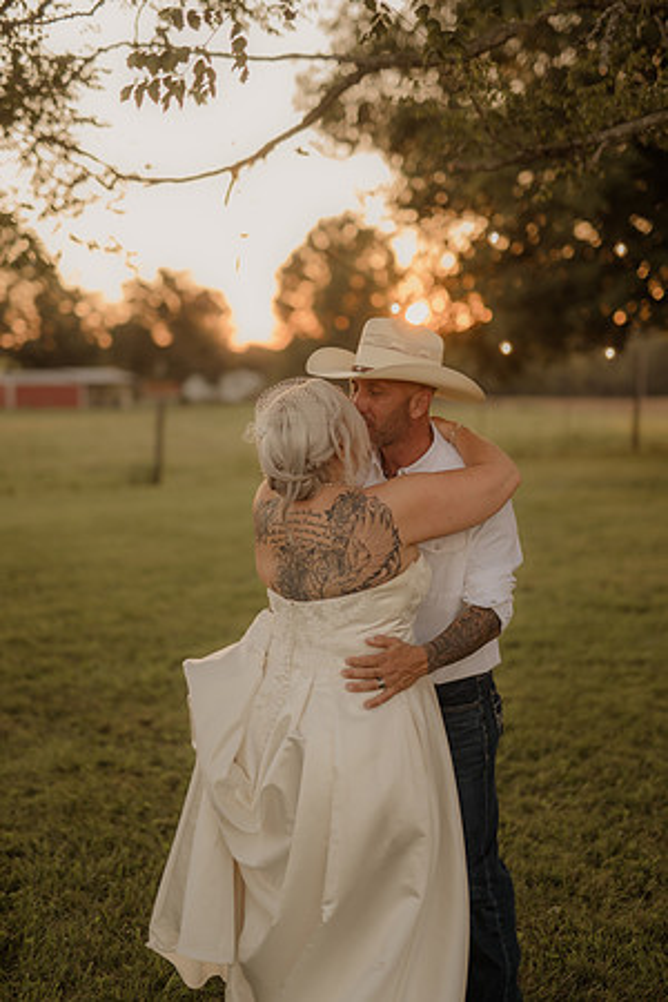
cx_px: 334
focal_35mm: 50
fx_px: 1392
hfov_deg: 27.0
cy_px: 501
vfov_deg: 39.6
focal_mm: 50
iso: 200
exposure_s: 1/400
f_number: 2.8
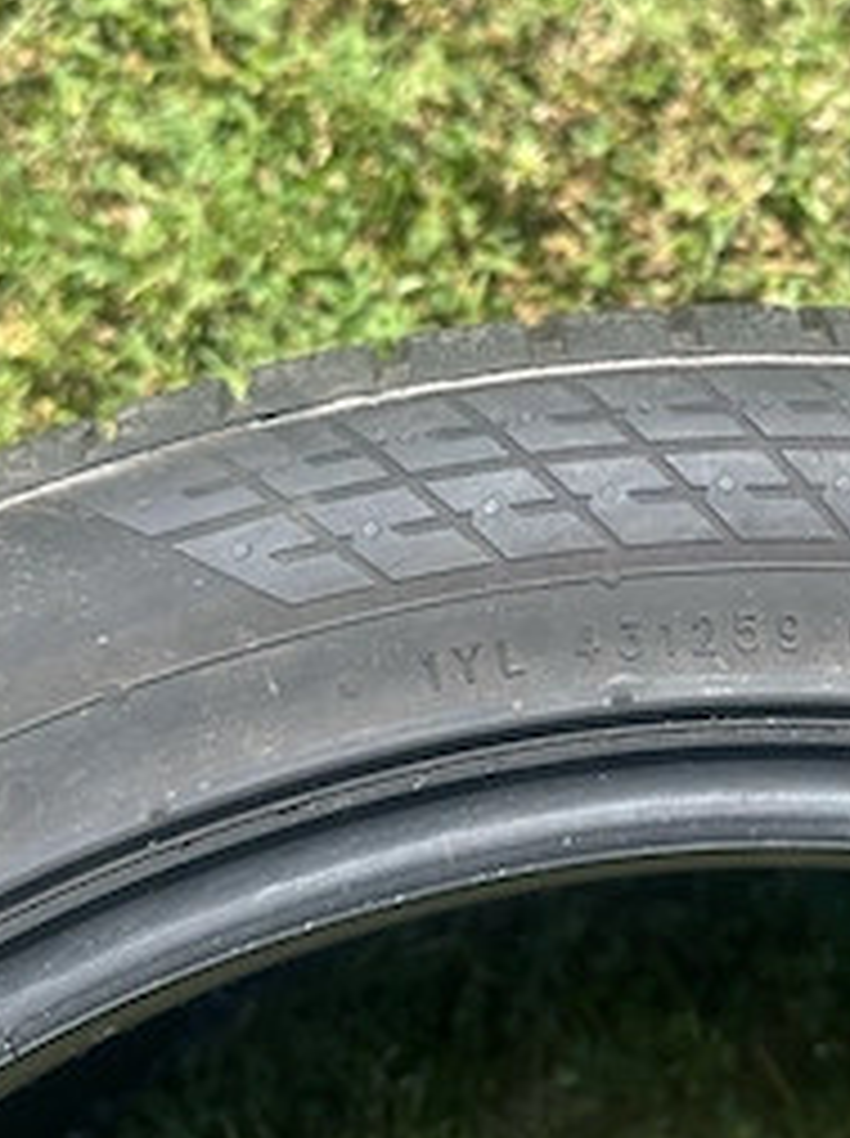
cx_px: 648
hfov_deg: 36.7
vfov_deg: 48.8
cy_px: 468
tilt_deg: -72.5
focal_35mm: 38
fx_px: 1247
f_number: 1.78
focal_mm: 6.86
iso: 80
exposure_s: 1/1916
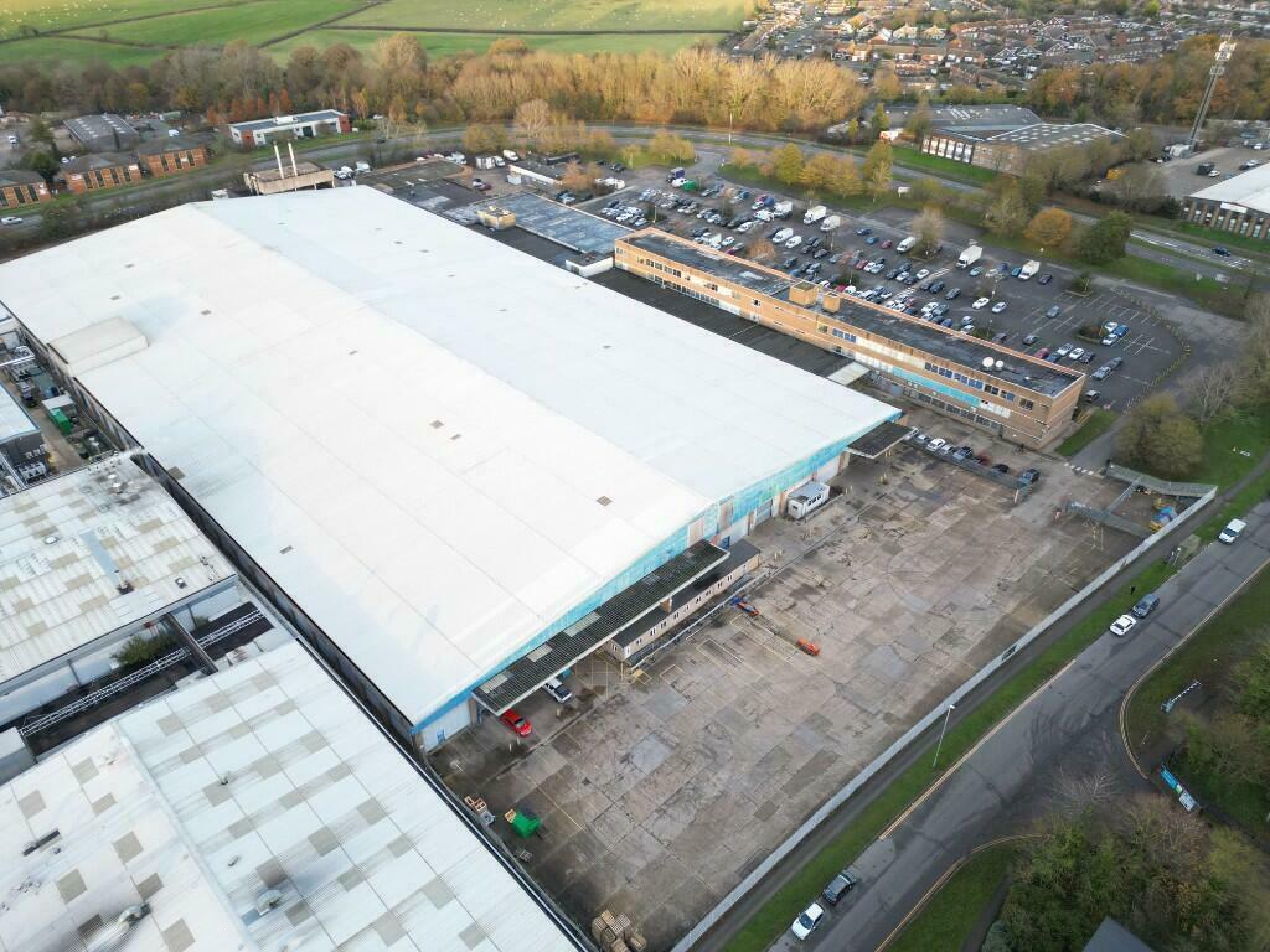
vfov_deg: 56.8
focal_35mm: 24
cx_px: 635
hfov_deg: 71.6
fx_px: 881
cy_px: 476
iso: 100
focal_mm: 6.72
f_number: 1.7
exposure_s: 1/100
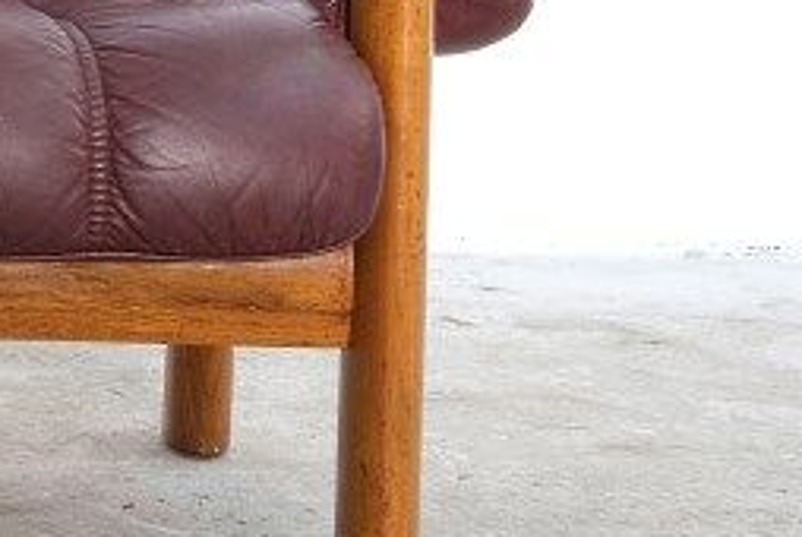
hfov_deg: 11.1
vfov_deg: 7.6
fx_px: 3903
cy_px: -420
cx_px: -575
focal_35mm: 175
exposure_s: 1/34
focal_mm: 23.5
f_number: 4
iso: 640
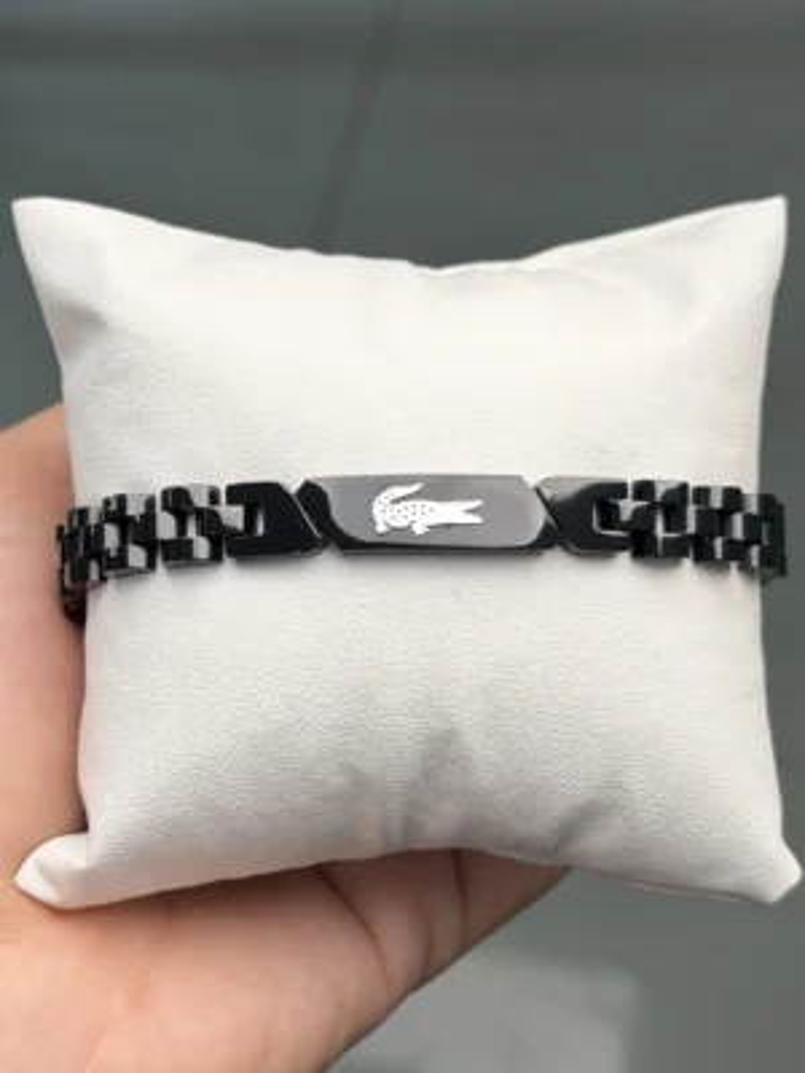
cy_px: 536
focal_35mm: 48
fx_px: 1488
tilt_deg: -77.1
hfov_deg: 30.3
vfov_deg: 39.7
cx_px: 402
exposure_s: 1/786
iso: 80
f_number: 1.78
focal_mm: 6.76
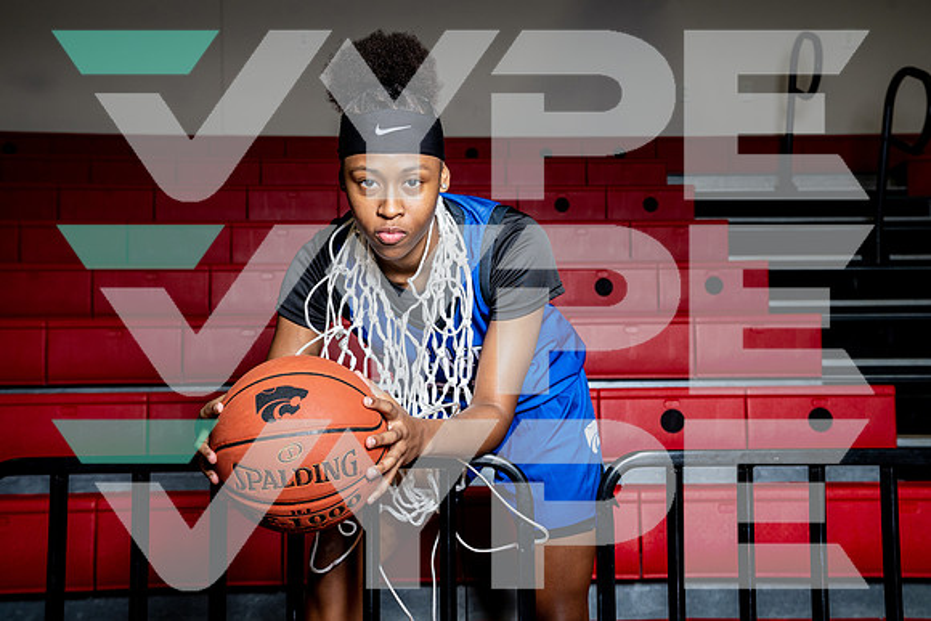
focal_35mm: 47
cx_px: 466
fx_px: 1216
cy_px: 310
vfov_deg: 28.7
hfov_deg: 41.9
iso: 320
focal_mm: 47
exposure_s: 1/250
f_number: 6.3
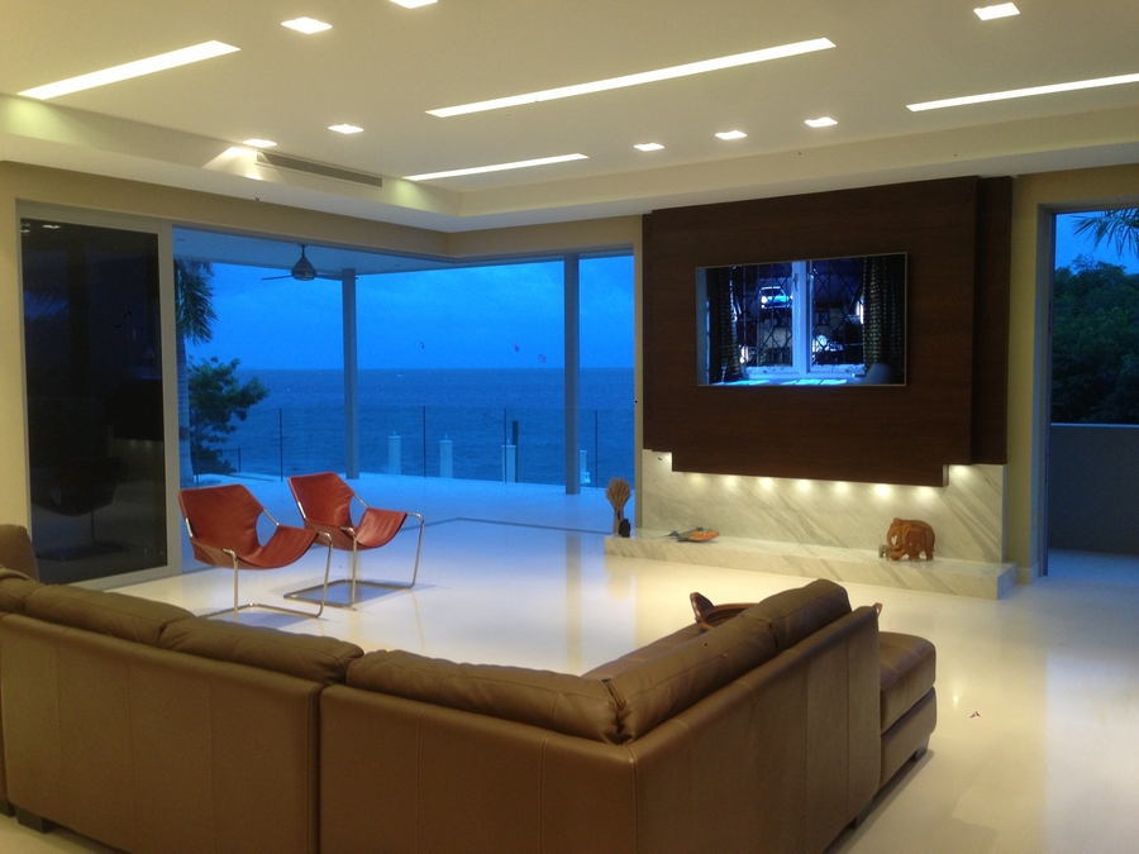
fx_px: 1086
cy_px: 427
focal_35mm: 33
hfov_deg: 55.4
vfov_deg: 42.9
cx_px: 570
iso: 100
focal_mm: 4.13
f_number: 2.4
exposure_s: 1/20
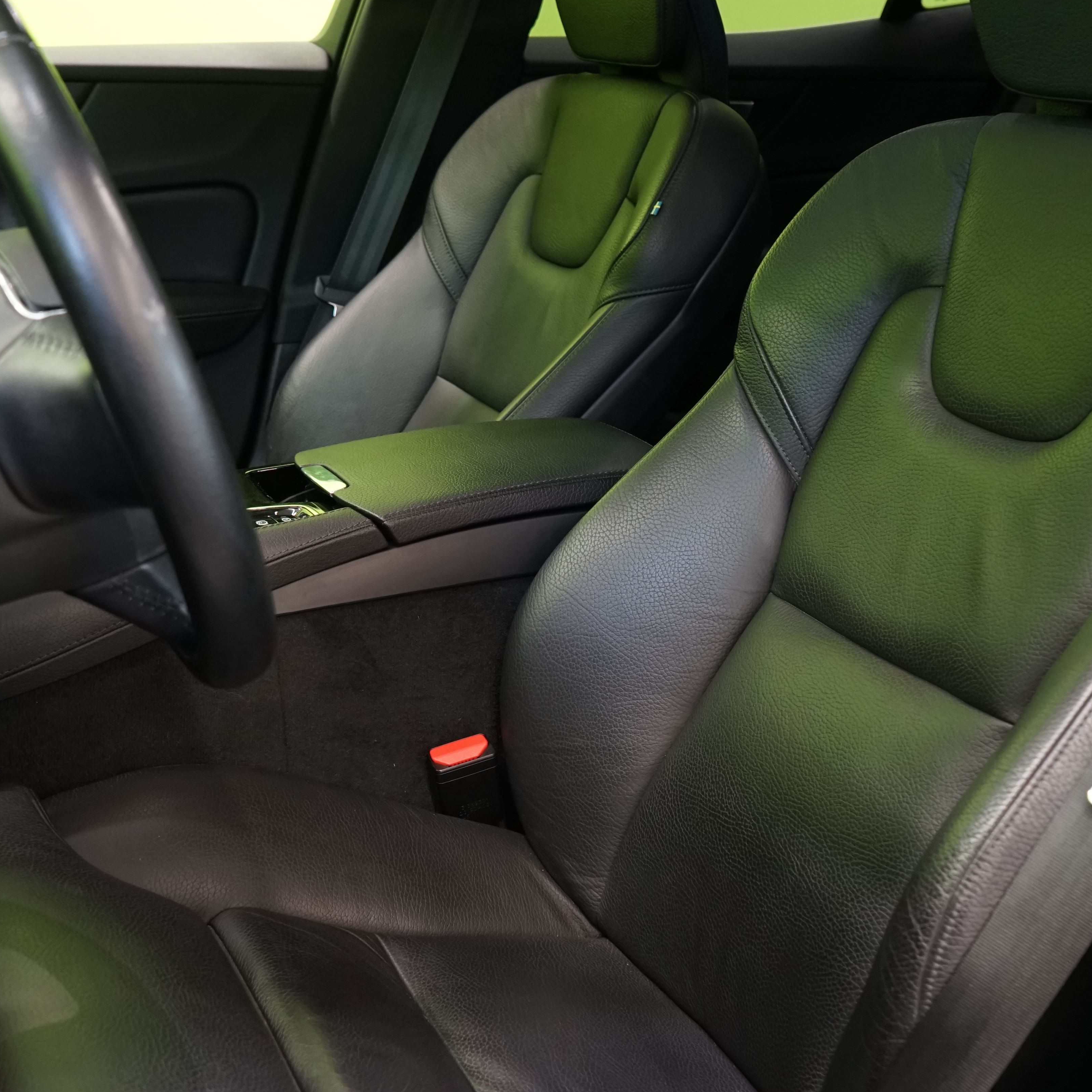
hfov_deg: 36.8
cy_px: 648
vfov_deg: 36.7
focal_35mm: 46
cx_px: 559
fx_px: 1642
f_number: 5
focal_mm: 29
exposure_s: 1/20
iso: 1600
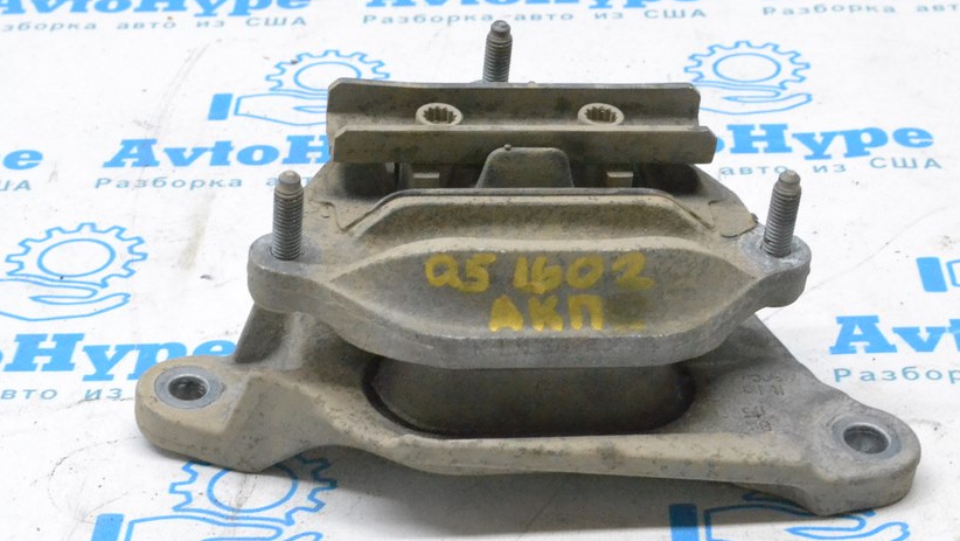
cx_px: 478
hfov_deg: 23.7
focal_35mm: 90
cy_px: 325
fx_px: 2292
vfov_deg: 13.4
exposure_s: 1/100
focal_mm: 46
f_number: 13
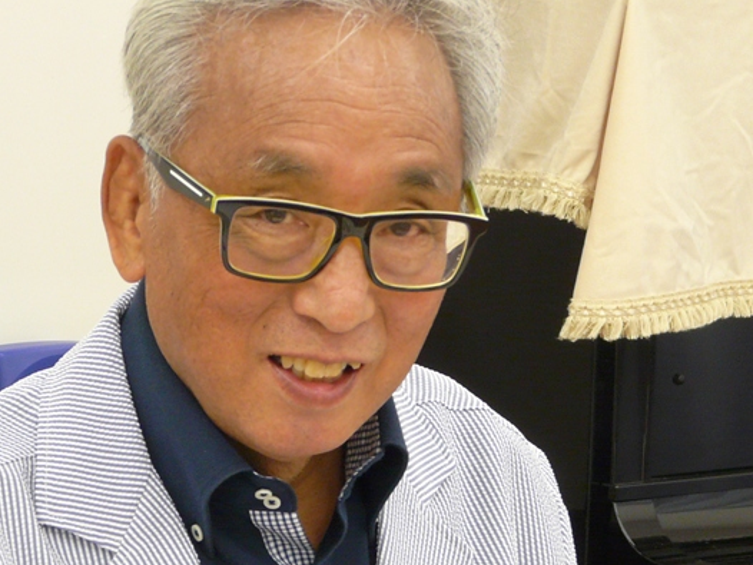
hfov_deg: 9.1
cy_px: 409
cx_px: 263
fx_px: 4744
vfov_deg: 6.8
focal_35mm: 218
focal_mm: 18.3
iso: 200
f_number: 3.6
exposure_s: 1/40
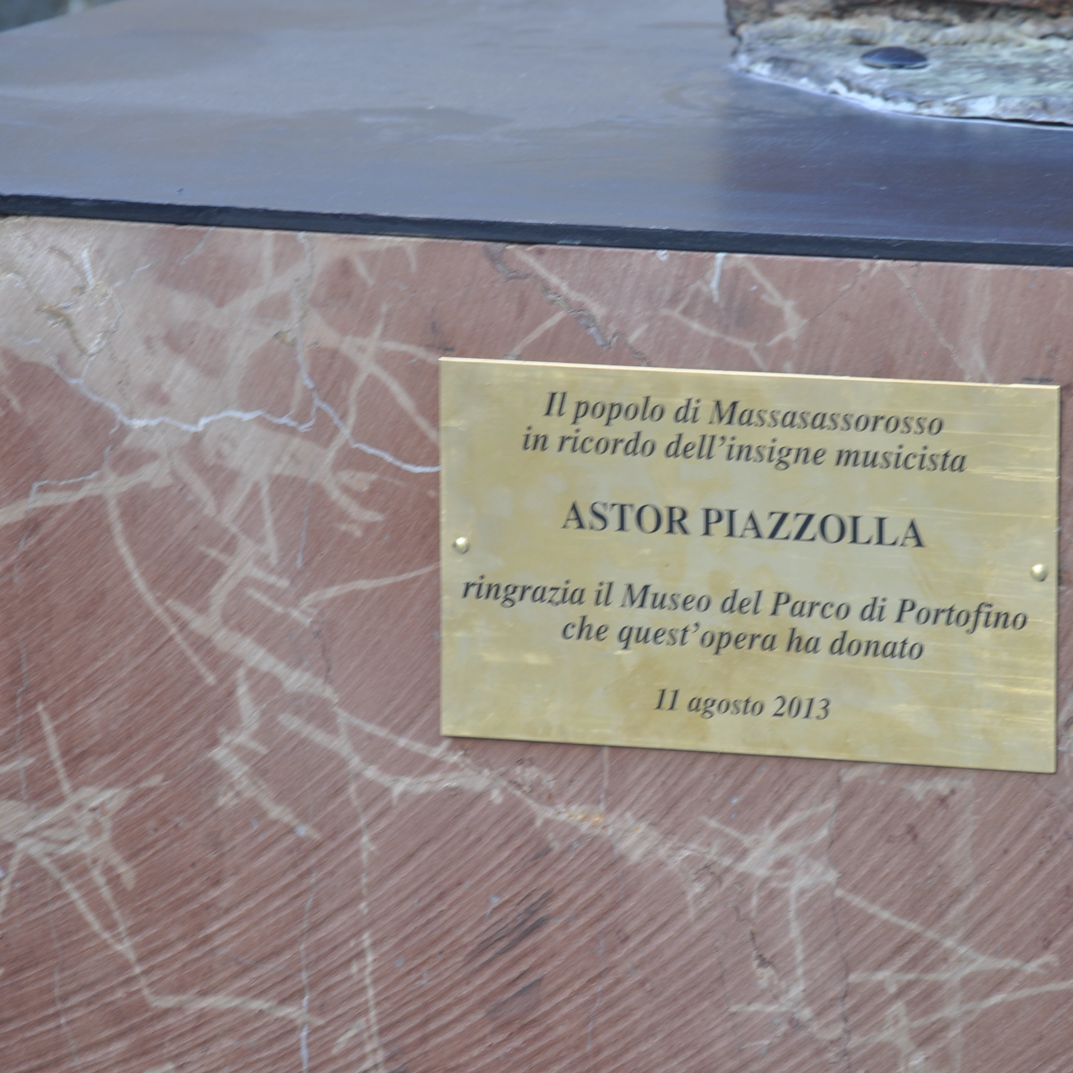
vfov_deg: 7.9
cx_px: 730
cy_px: 556
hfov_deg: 7.9
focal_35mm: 223
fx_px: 7810
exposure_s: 1/10
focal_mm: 105
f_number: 5.6
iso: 200
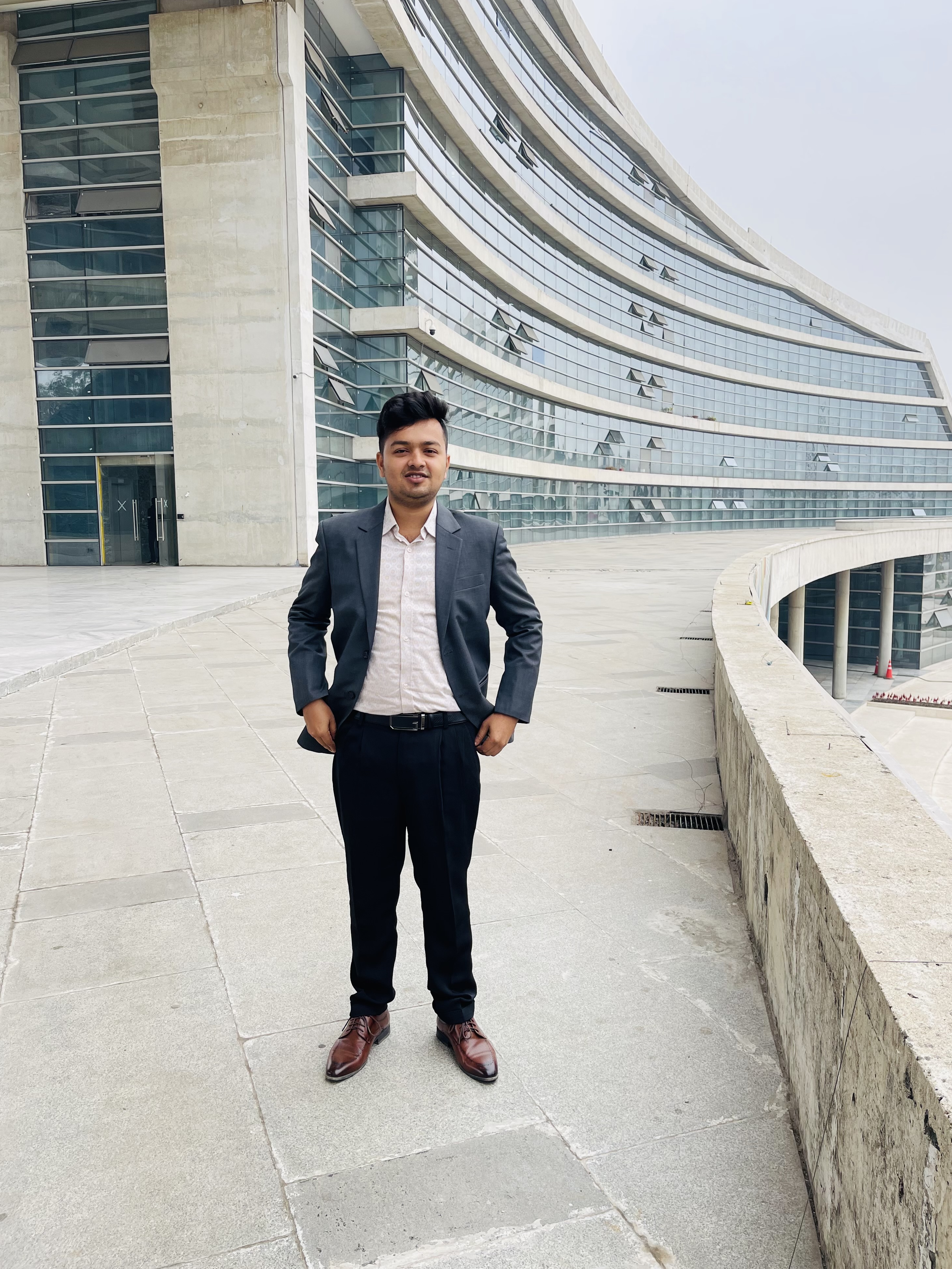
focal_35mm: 26
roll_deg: +0.4
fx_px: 953
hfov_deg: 53.1
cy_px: 616
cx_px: 478
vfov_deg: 67.3
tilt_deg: -6.7
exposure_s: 1/452
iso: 32
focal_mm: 5.1
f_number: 1.6
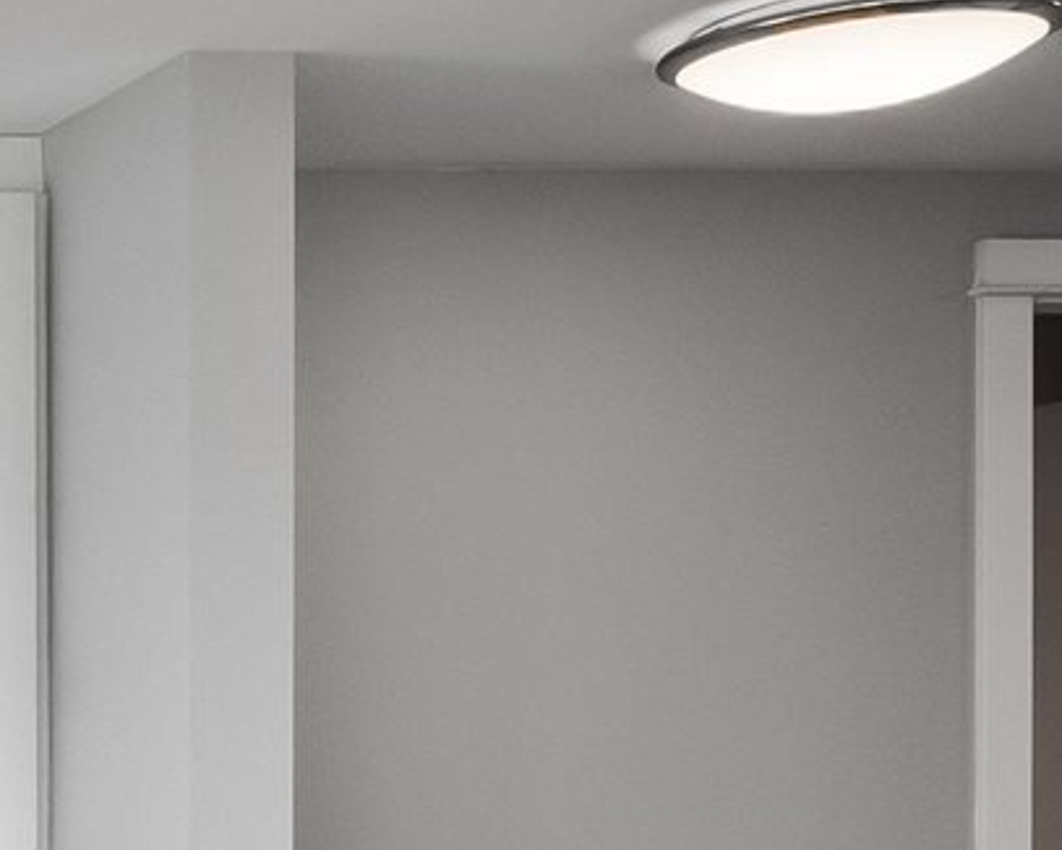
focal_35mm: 96
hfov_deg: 14.0
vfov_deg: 15.5
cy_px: 1056
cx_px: -1482
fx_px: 3004
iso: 250
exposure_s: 1/5
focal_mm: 9
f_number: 9
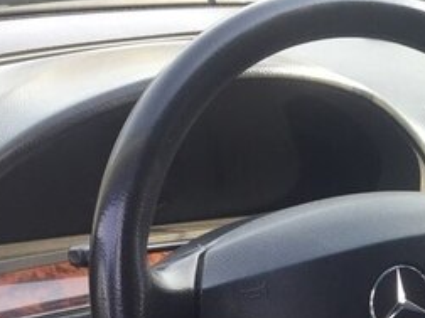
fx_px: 933
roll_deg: -13.5
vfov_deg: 18.4
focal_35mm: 76
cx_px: 491
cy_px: 381
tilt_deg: -33.8
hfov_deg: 23.7
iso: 40
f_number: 2.2
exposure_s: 1/100
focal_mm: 4.15
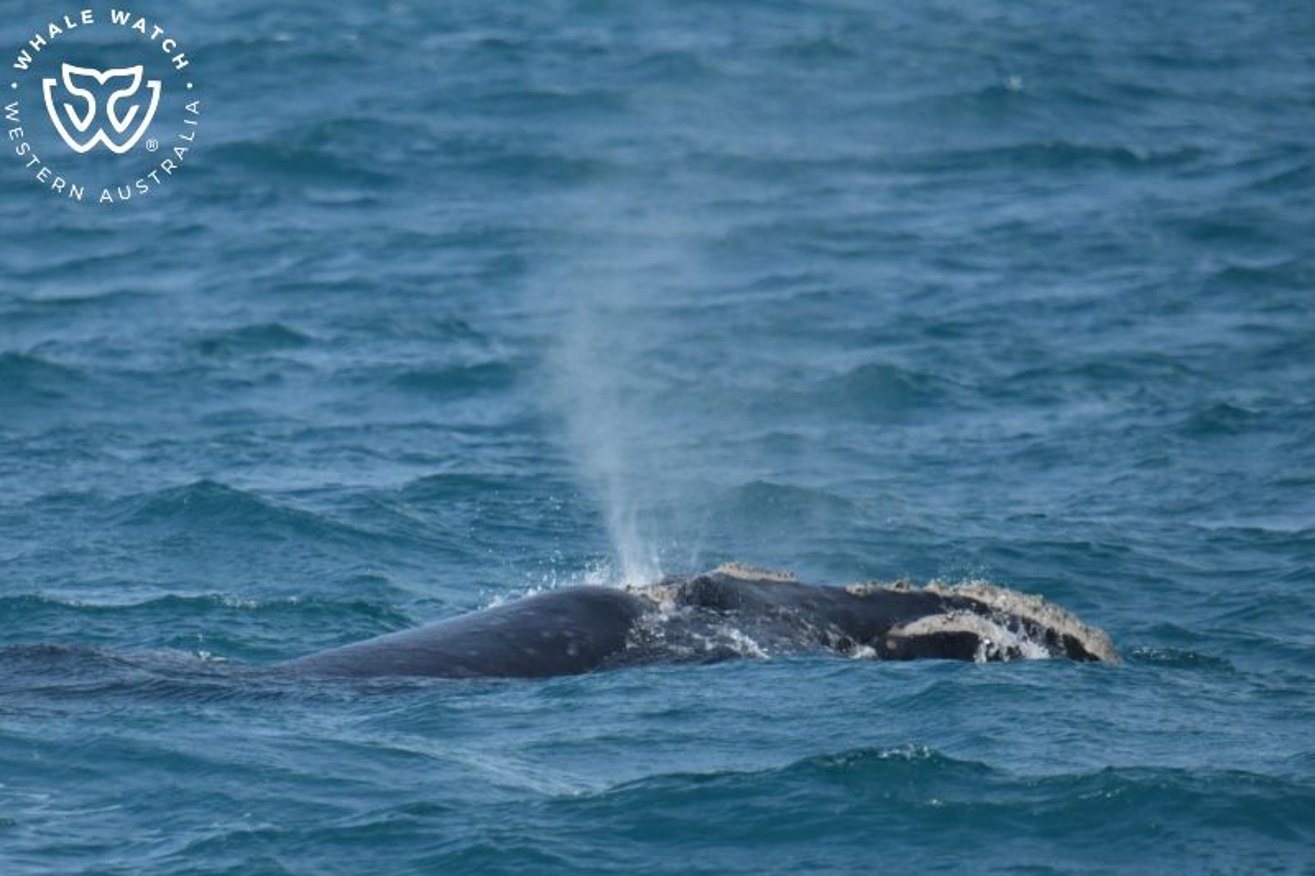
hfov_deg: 3.4
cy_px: 438
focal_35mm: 600
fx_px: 21911
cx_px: 658
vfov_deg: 2.3
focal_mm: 600
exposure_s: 1/8000
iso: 1400
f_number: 6.3
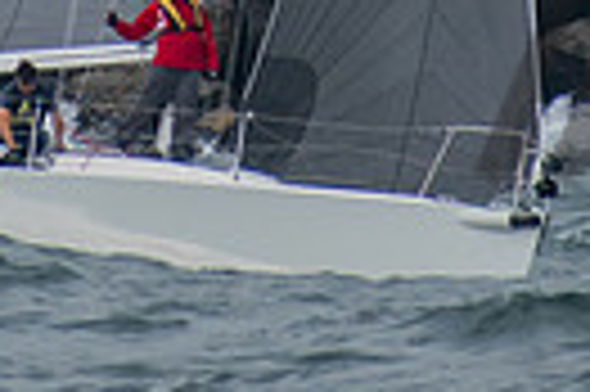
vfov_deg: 0.6
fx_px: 35405
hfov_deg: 1.0
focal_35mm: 2163
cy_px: -377
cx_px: 170
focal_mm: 300
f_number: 6.3
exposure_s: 1/800
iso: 400
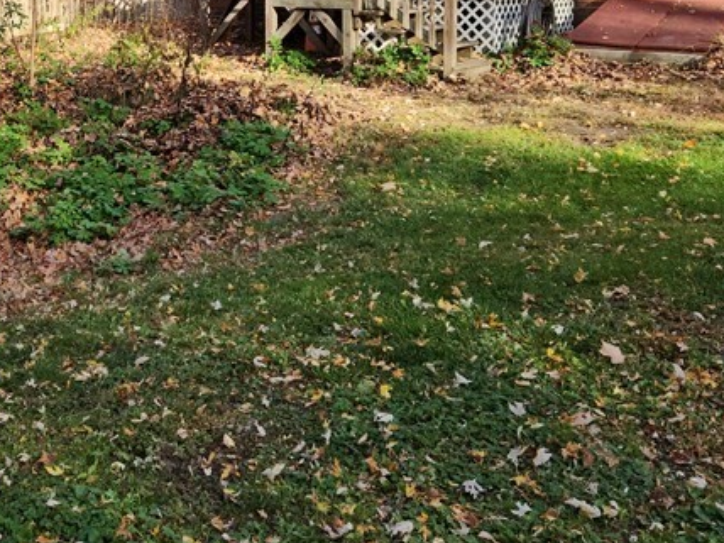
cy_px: -12
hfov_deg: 33.6
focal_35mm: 55
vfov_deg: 25.2
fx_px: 1150
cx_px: 113
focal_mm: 5.4
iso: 20
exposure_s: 1/299
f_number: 1.8
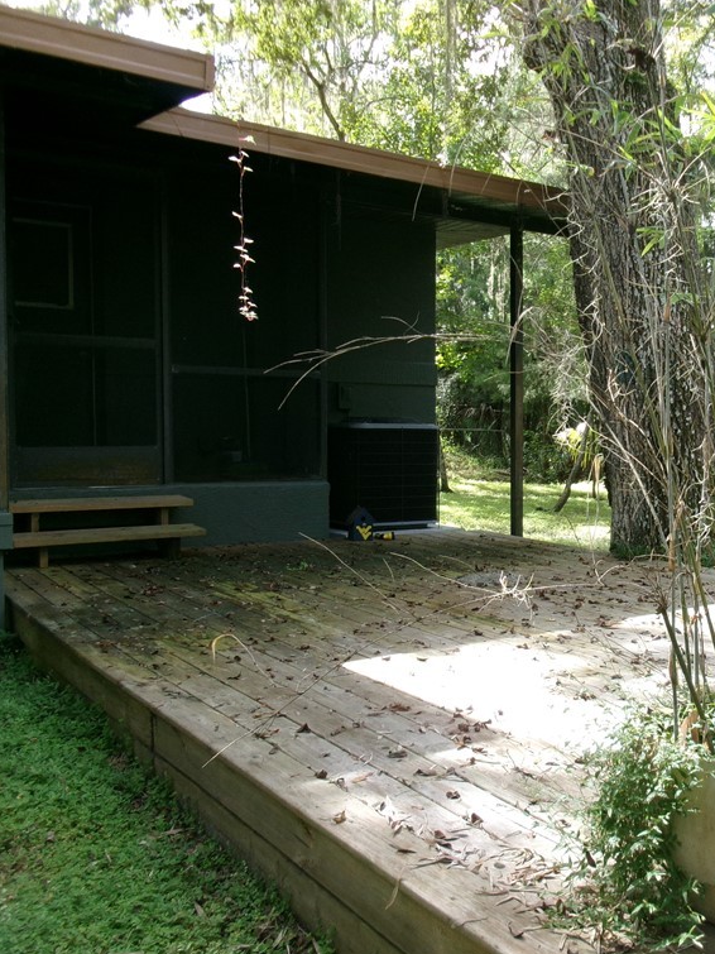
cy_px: 475
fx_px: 1047
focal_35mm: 38
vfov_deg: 49.0
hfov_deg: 35.8
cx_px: 624
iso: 164
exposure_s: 1/125
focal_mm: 5.1
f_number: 3.9
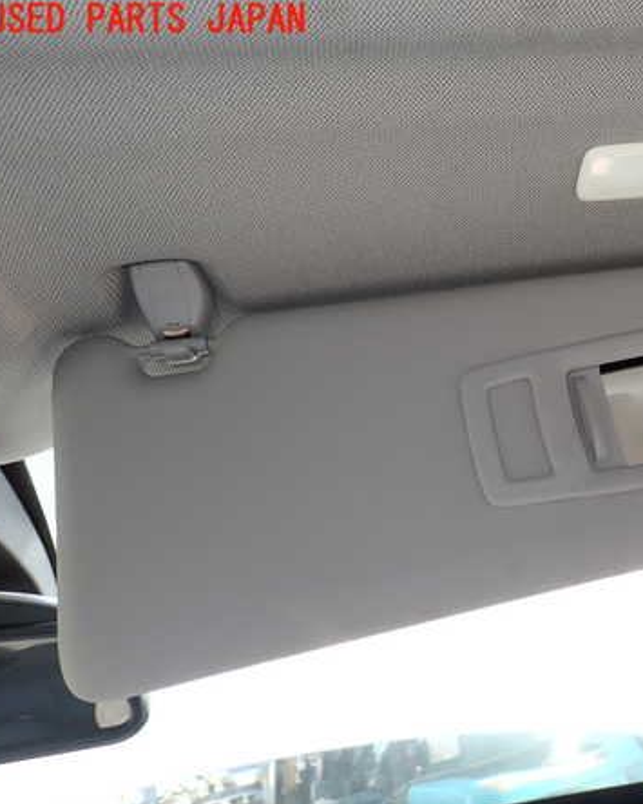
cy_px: 406
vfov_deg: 54.2
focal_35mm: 33
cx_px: 520
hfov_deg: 42.4
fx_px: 785
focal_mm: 4.5
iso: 100
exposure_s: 1/125
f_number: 2.8
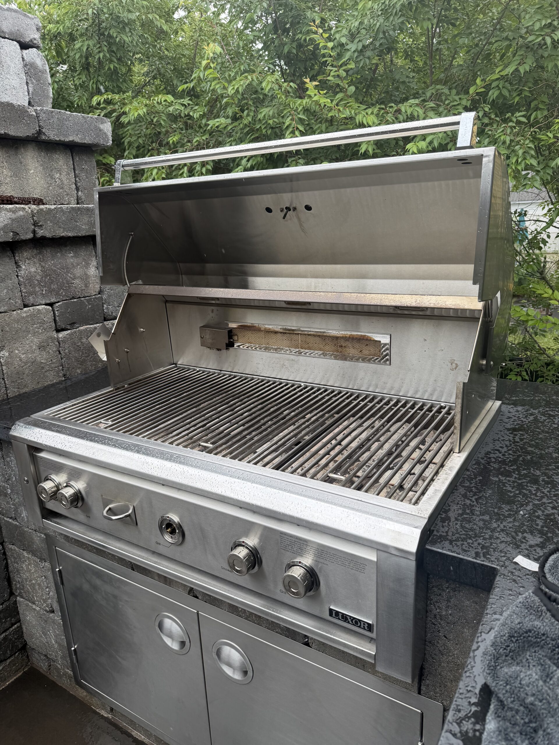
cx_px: 280
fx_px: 517
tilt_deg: -16.3
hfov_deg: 56.8
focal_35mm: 24
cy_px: 372
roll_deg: +2.7
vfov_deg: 71.6
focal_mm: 6.76
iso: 80
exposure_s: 1/1106
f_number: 1.78
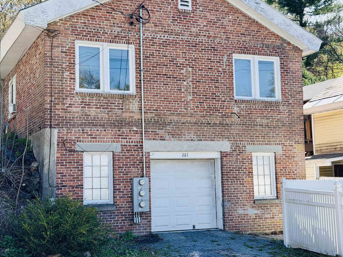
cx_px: 153
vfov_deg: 27.0
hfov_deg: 35.5
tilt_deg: +5.7
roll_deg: +1.3
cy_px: 123
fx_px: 535
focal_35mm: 54
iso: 80
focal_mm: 6.76
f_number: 1.78
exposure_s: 1/1608
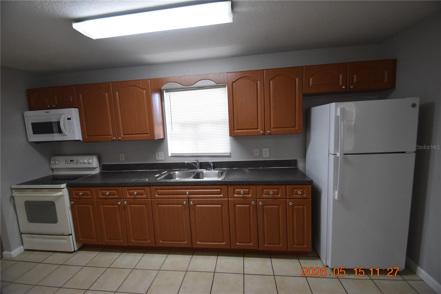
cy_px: 147
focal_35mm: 15
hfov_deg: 100.4
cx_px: 220
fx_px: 184
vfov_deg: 77.3
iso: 800
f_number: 3.5
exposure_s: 1/60
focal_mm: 10
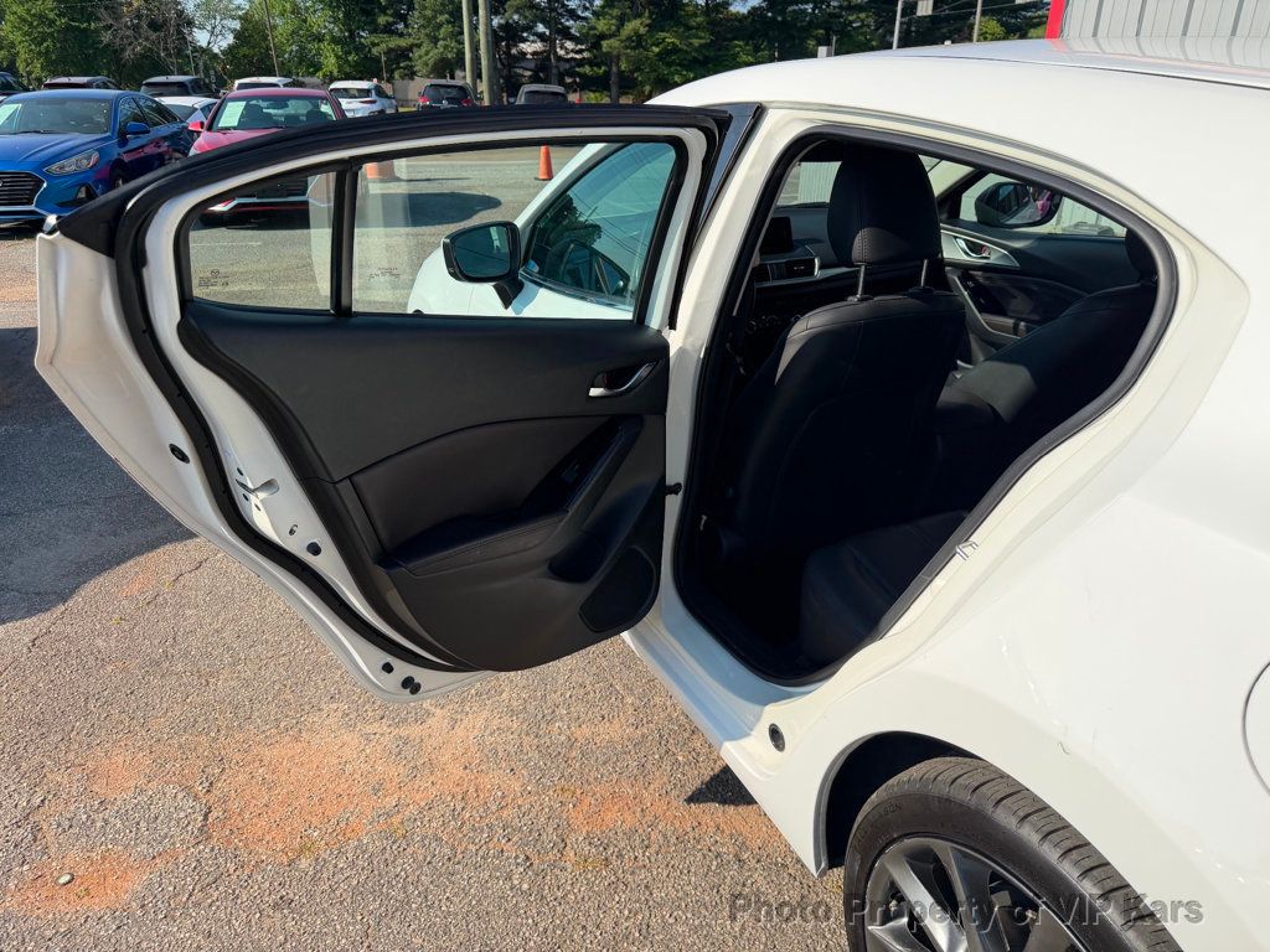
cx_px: 635
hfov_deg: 71.6
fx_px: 881
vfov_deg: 56.8
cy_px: 476
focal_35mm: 24
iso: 100
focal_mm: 6.76
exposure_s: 1/4673
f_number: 1.78
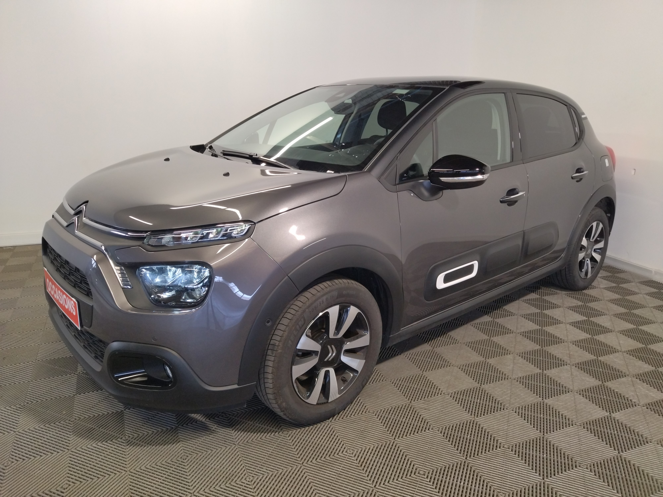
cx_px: 332
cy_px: 248
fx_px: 517
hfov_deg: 65.3
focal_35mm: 27
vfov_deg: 51.4
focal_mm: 4.74
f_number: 1.79
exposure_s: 1/100
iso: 153
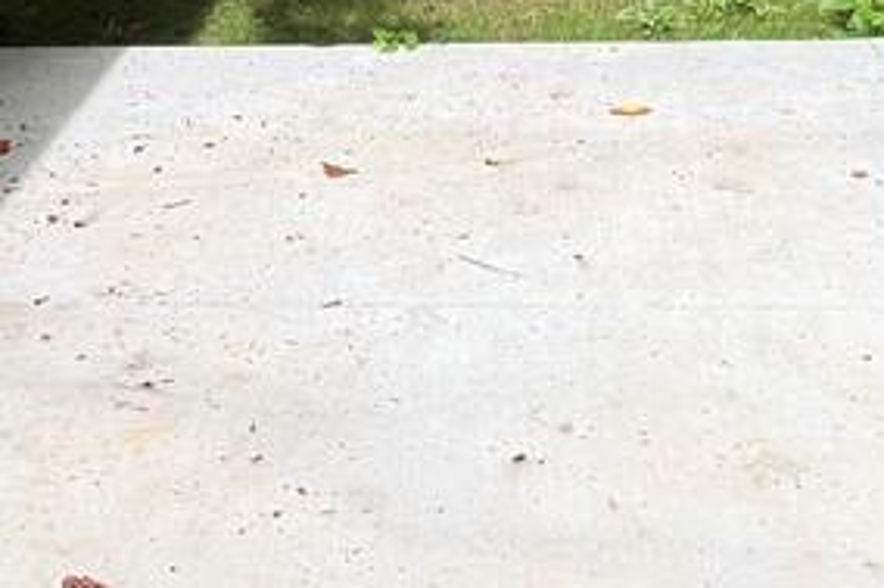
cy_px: 289
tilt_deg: -19.9
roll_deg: +3.2
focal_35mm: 90
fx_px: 2209
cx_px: 274
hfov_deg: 22.5
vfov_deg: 15.2
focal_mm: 6.76
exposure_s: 1/1410
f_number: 1.78
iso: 80
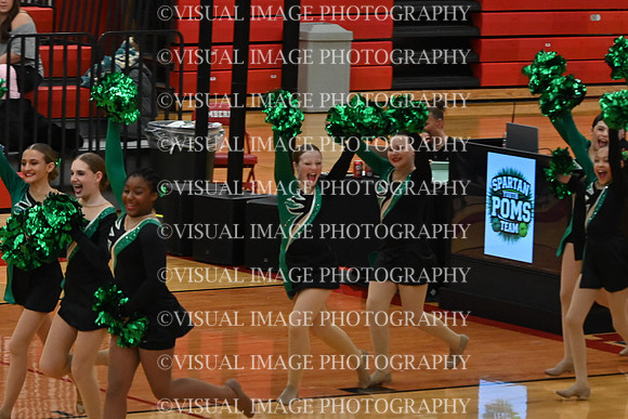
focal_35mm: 232
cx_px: 314
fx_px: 4048
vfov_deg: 5.9
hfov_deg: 8.9
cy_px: 210
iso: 6400
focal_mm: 155
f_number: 4
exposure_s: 1/400
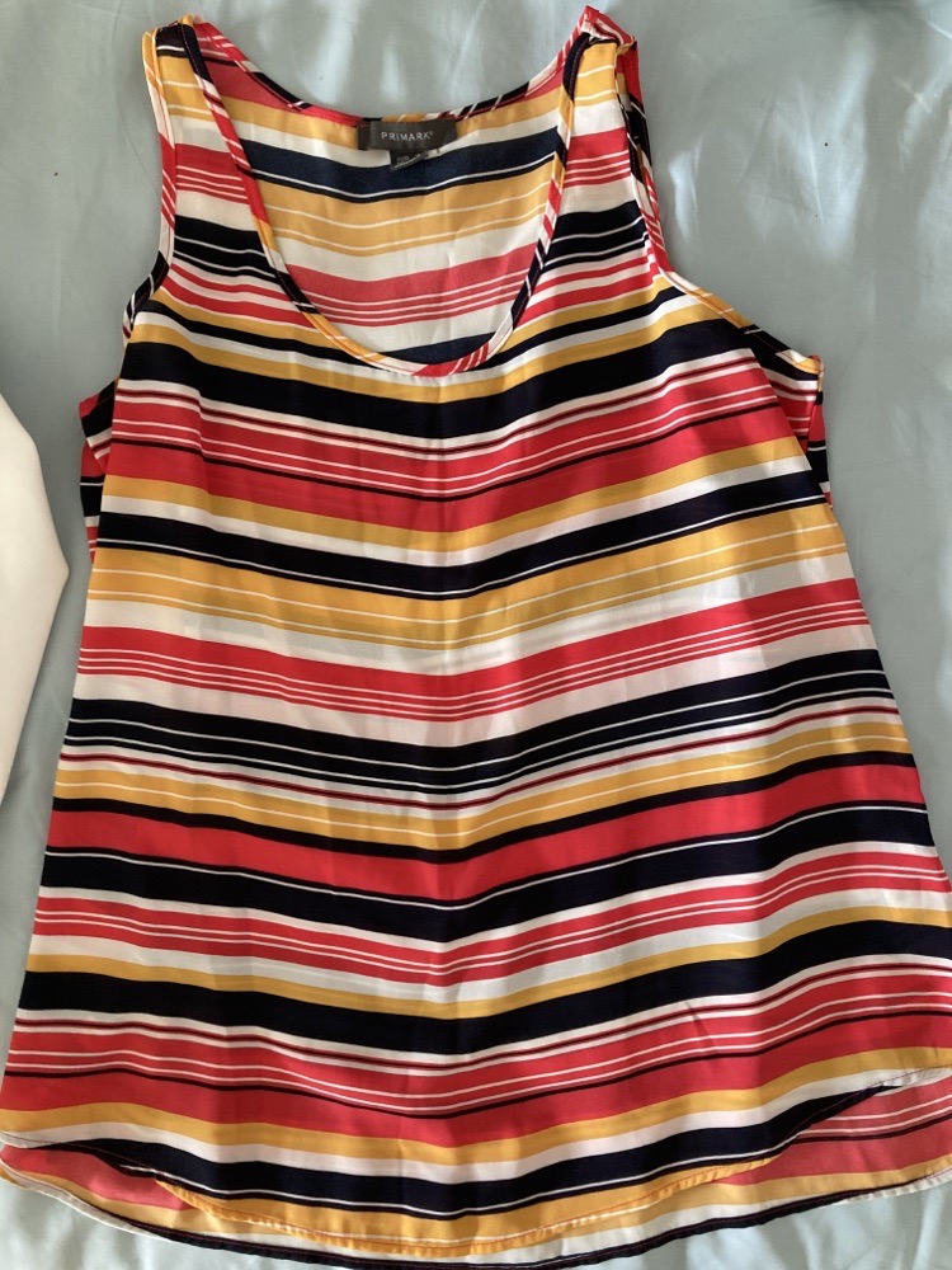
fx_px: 1027
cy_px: 635
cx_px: 476
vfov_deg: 63.4
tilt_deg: -88.2
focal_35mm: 28
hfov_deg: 49.7
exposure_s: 1/60
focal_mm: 3.99
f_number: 1.8
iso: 200
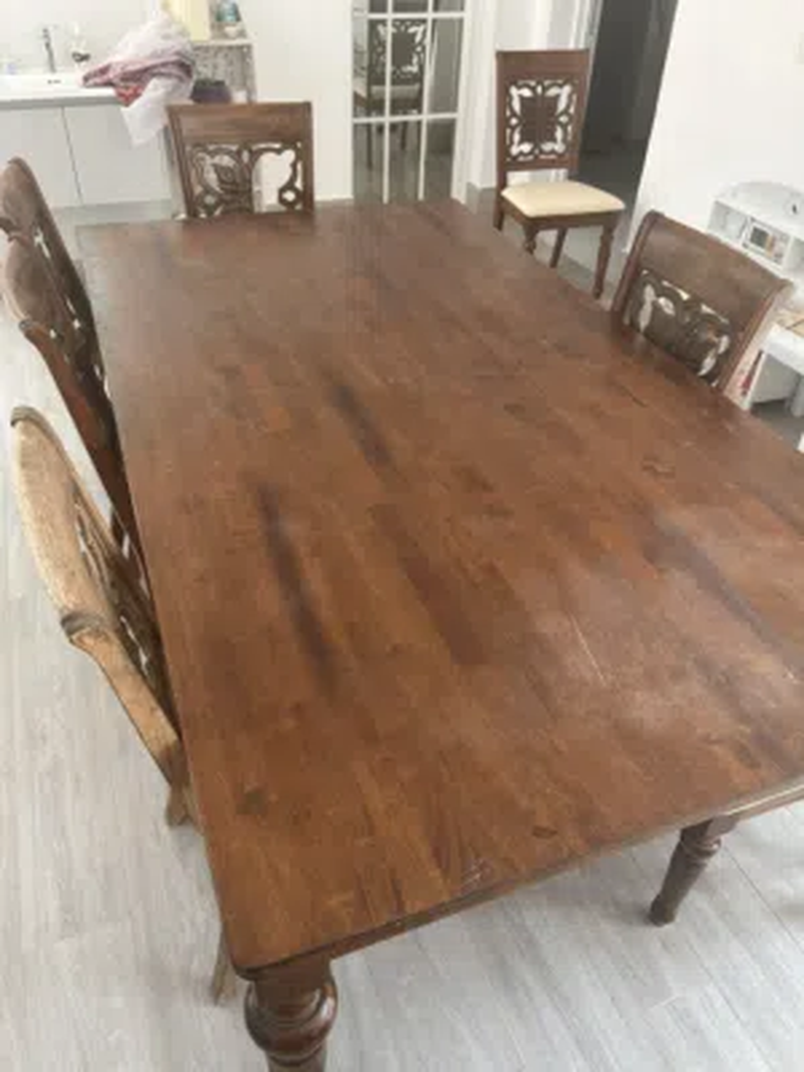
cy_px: 536
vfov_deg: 67.3
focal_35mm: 26
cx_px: 402
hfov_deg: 53.1
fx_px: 805
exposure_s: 1/121
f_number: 1.5
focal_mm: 5.7
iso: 125
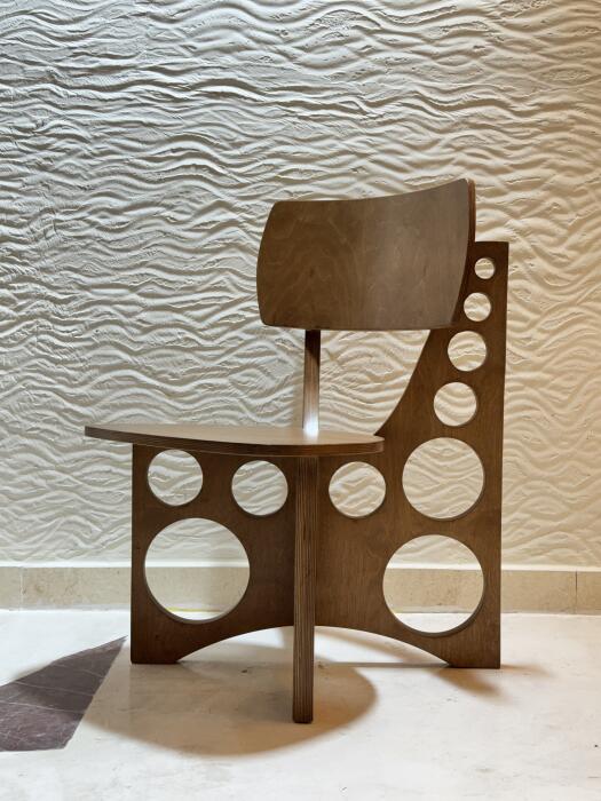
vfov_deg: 39.7
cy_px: 400
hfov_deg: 30.3
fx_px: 1111
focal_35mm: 48
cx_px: 300
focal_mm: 6.76
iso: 160
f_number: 1.78
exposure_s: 1/100
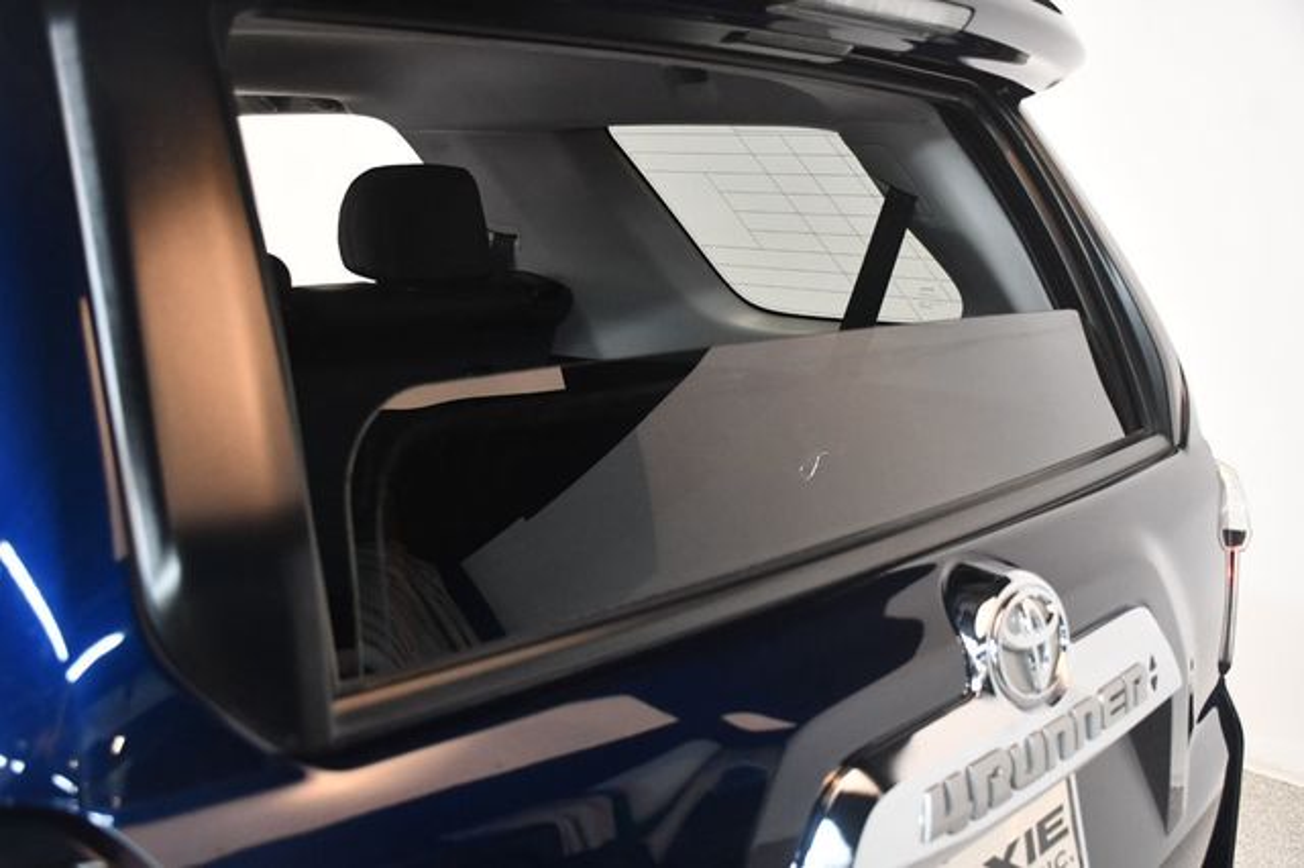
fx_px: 1412
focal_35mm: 39
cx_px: 652
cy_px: 434
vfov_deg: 34.2
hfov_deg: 49.6
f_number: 3.8
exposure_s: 1/60
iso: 3200
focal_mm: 26
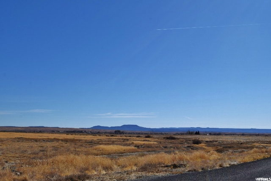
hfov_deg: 42.3
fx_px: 350
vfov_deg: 29.0
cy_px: 90
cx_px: 136
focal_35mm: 46
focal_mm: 31
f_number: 13
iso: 200
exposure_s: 1/640
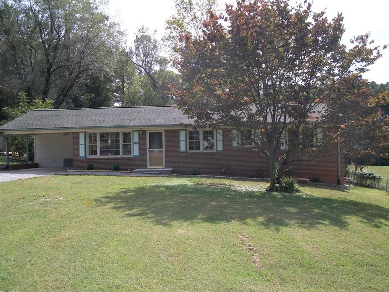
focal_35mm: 33
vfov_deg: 43.0
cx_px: 192
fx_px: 371
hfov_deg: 55.3
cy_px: 147
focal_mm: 5.7
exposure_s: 1/125
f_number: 8.8
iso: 80
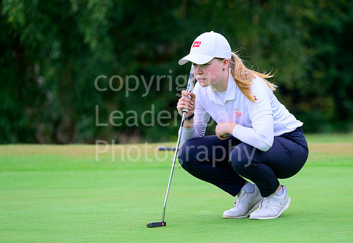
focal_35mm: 328
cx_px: 217
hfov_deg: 6.2
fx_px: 3247
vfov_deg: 4.3
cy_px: 144
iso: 1250
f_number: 5.6
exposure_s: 1/1600
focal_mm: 270
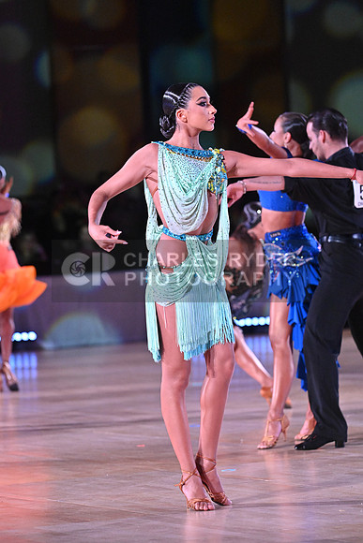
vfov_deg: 10.3
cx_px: 182
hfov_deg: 6.9
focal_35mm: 200
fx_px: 3023
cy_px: 272
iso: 5000
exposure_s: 1/400
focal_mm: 200
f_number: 5
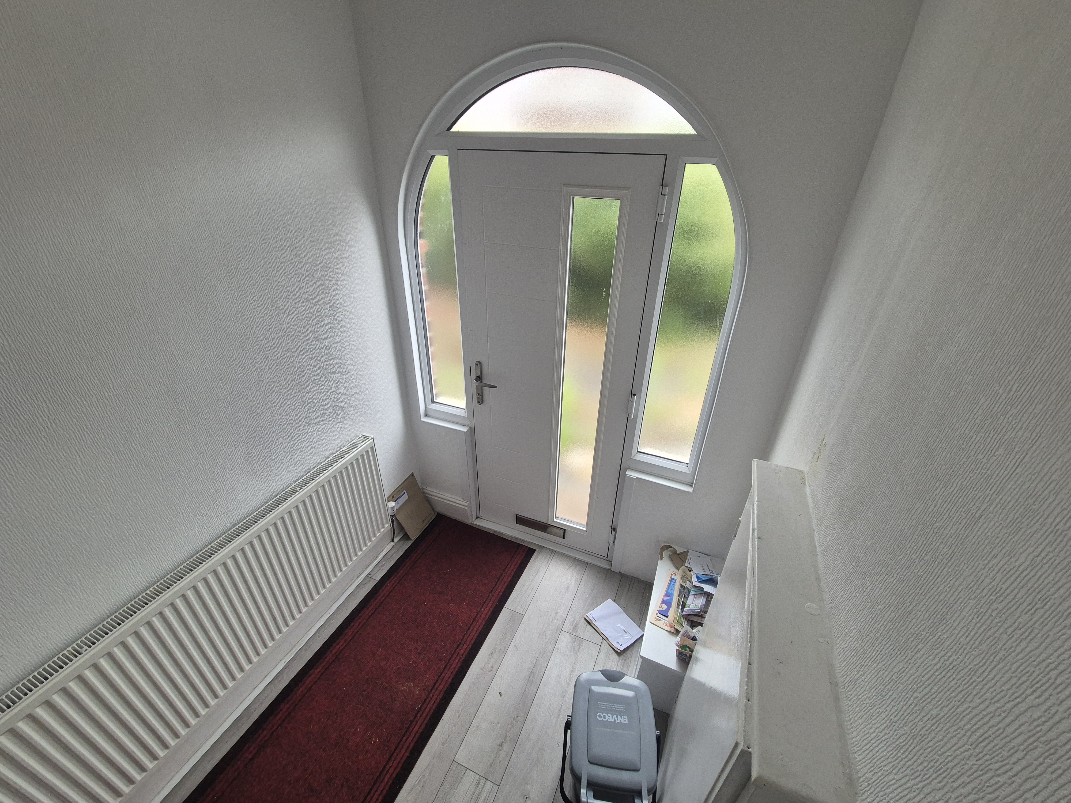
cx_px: 536
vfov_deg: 89.9
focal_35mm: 13
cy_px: 402
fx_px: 402
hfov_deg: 106.2
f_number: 2.2
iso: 200
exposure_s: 1/359
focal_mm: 2.2
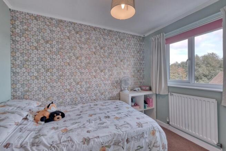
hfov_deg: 100.4
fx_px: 94
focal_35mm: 15
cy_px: 76
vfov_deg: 77.4
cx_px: 113
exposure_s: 1/20
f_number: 8
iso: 500
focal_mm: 10
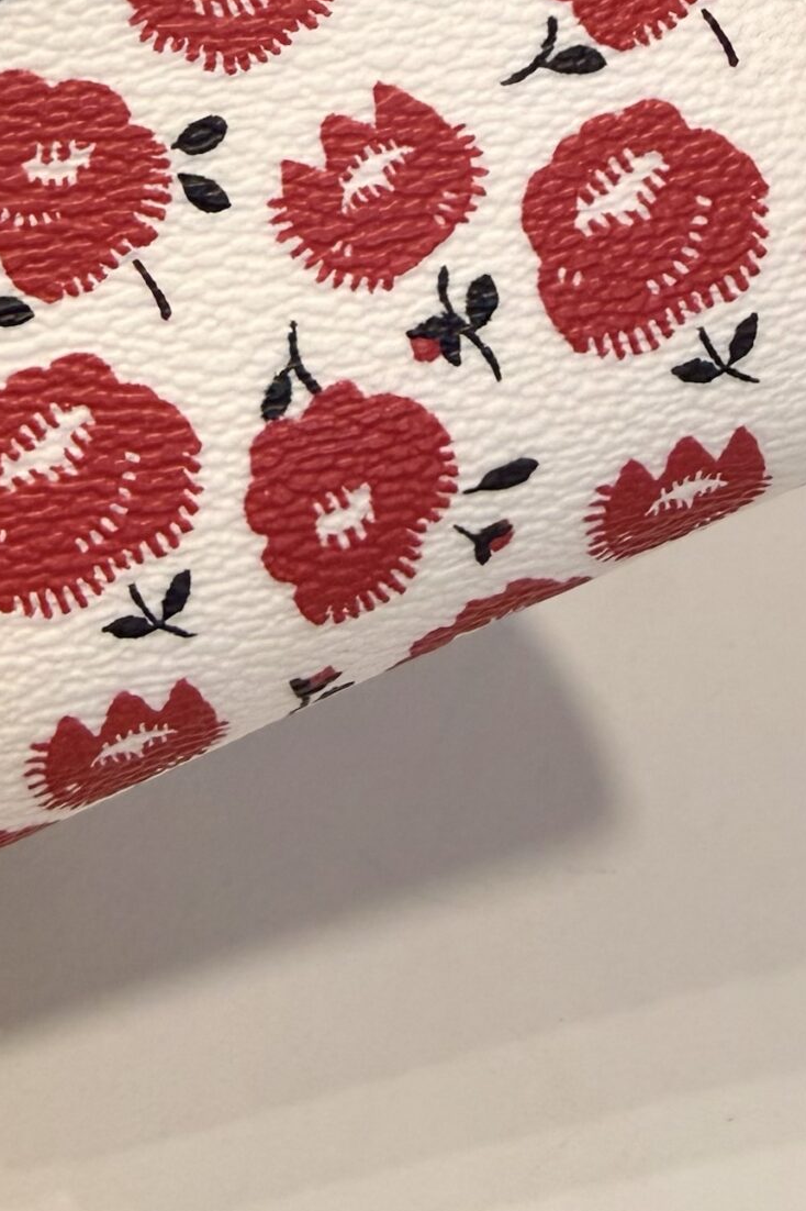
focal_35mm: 58
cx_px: 88
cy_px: 173
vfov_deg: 33.1
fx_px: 1949
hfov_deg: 22.8
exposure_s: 1/100
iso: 200
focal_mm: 2.22
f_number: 2.2
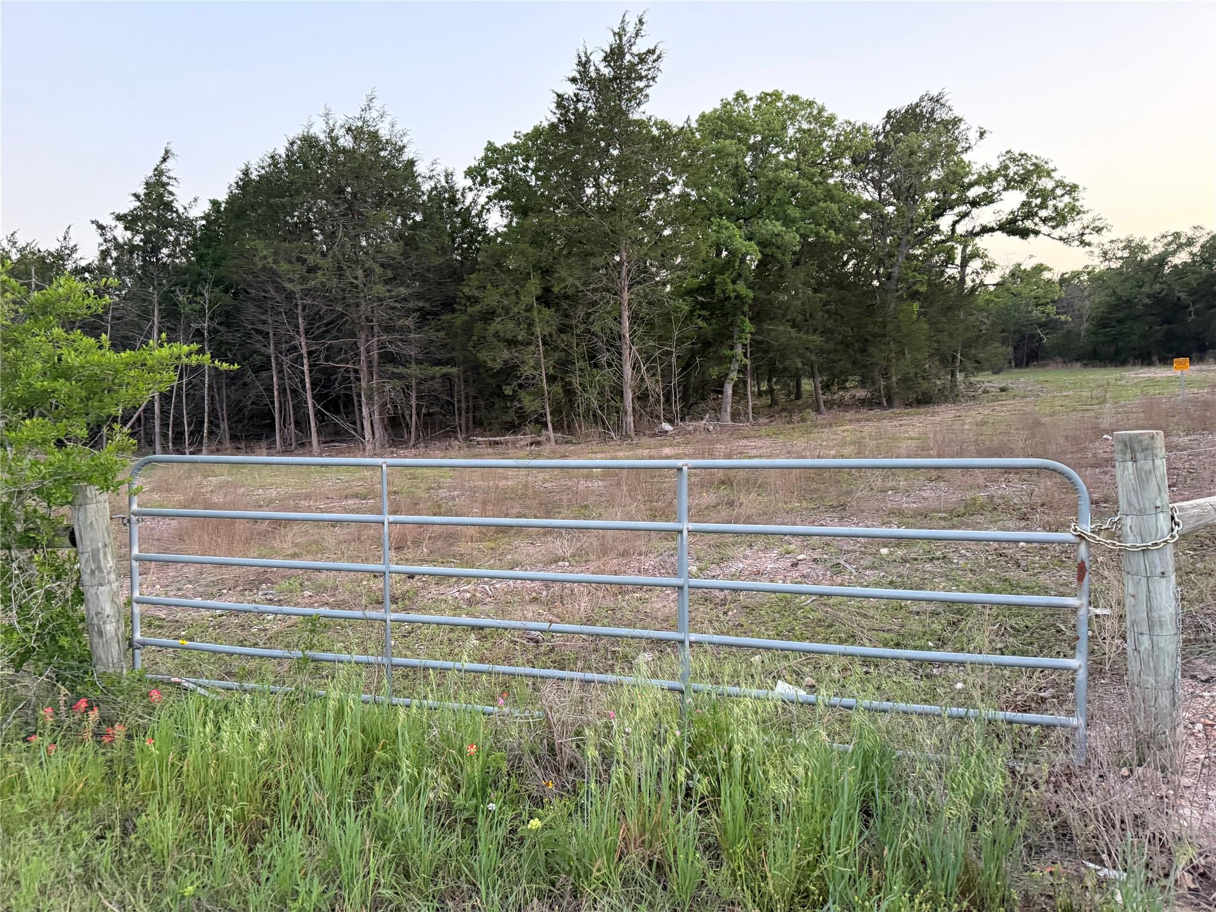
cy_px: 456
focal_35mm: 24
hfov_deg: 71.6
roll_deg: +2.9
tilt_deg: -6.0
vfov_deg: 56.8
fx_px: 843
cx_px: 608
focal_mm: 6.76
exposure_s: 1/60
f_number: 1.78
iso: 400
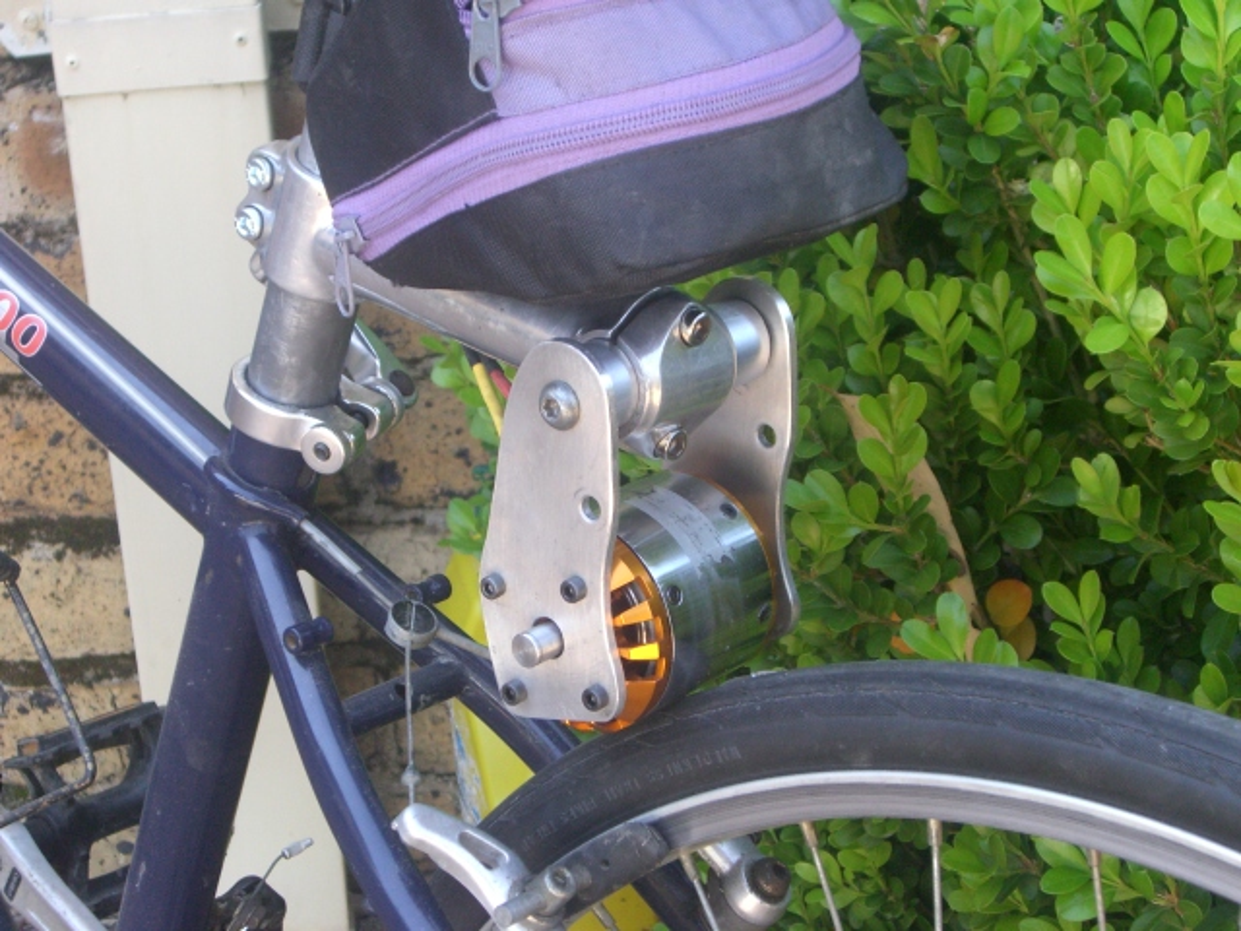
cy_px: 466
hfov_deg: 24.7
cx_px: 620
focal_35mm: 79
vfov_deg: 18.7
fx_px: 2832
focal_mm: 12.8
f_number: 4.1
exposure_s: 1/125
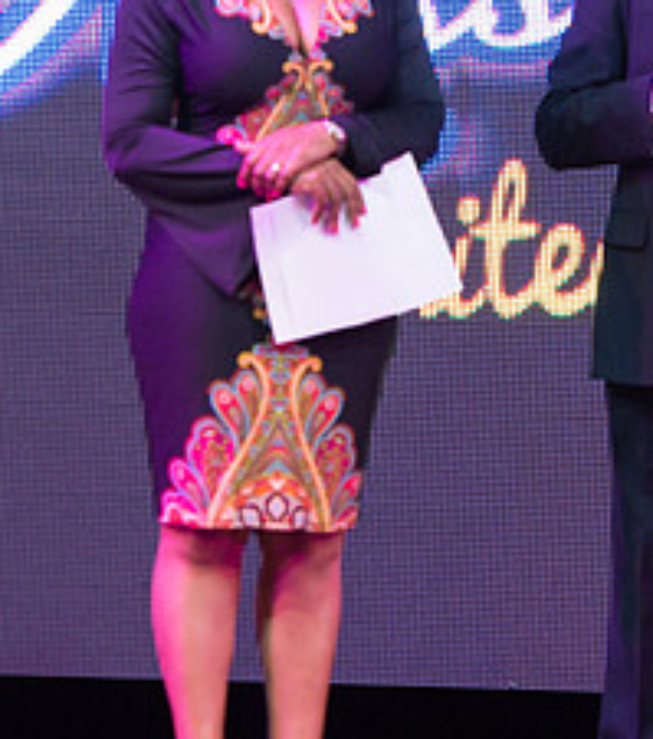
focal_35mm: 392
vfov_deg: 4.7
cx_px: 792
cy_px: 36
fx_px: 8929
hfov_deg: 4.2
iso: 3200
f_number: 5
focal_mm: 116
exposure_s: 1/160
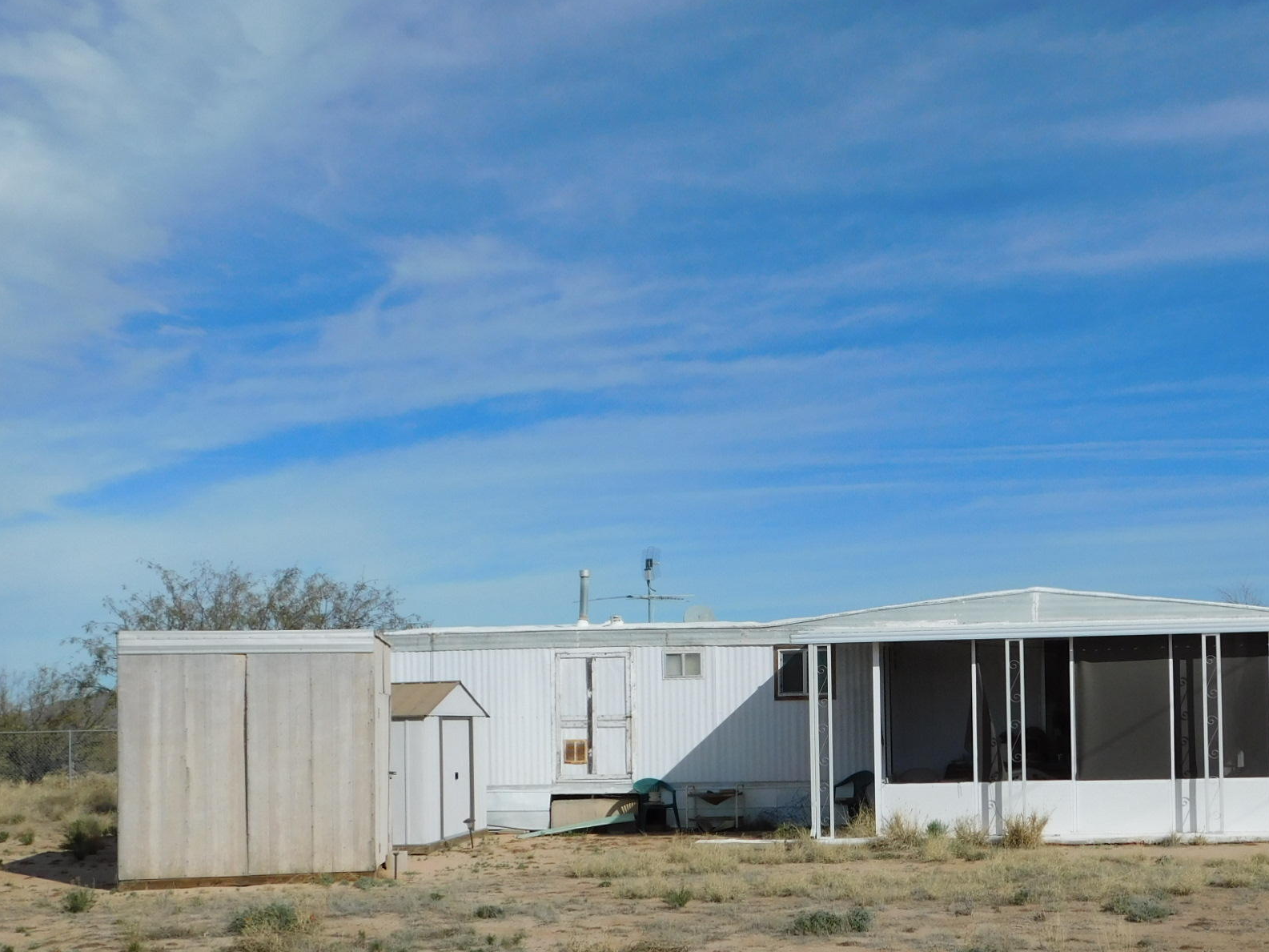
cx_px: 855
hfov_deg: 43.2
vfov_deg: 33.2
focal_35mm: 43
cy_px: 661
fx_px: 1576
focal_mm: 5.3
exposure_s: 1/800
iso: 125
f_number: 6.4
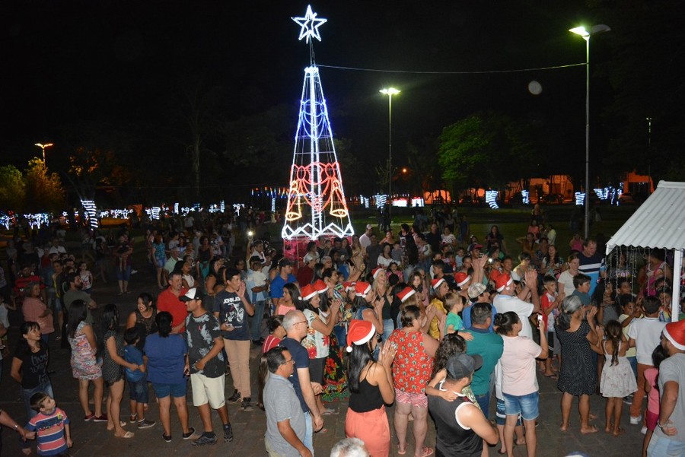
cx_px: 342
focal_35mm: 27
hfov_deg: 67.4
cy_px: 228
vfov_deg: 48.0
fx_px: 514
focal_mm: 18
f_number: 3.5
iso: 3200
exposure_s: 1/60
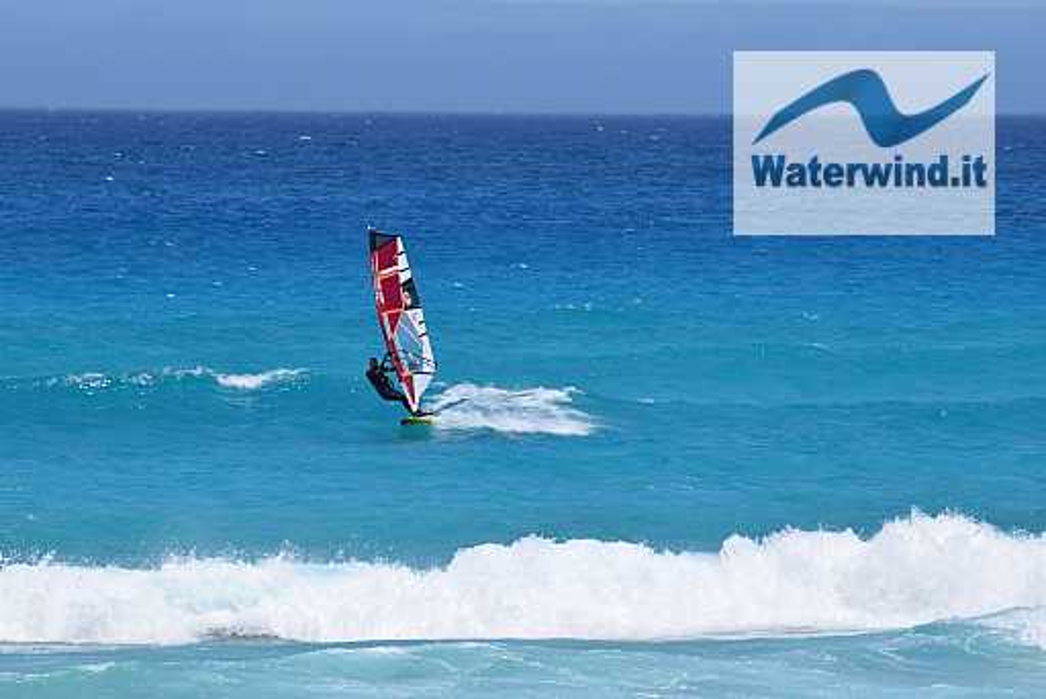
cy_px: 350
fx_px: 13082
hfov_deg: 4.6
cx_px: 523
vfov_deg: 3.1
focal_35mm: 450
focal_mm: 300
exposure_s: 1/1000
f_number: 8
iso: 200
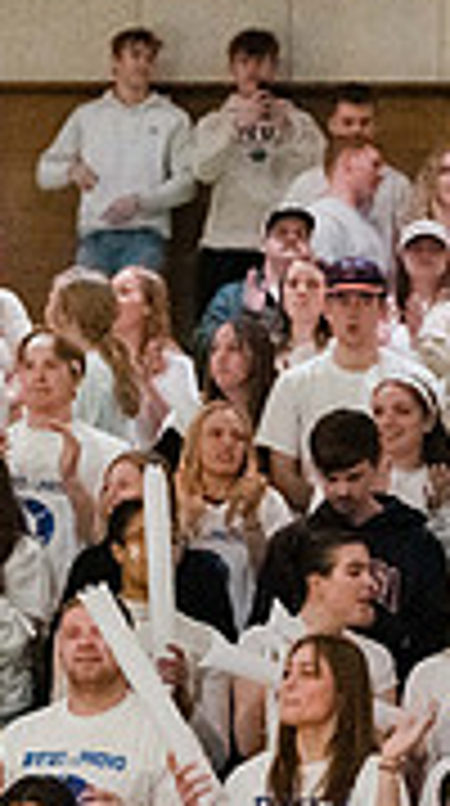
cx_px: -211
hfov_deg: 5.0
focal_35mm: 242
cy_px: 782
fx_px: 5160
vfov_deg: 8.9
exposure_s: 1/1000
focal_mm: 70
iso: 20000
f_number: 2.8
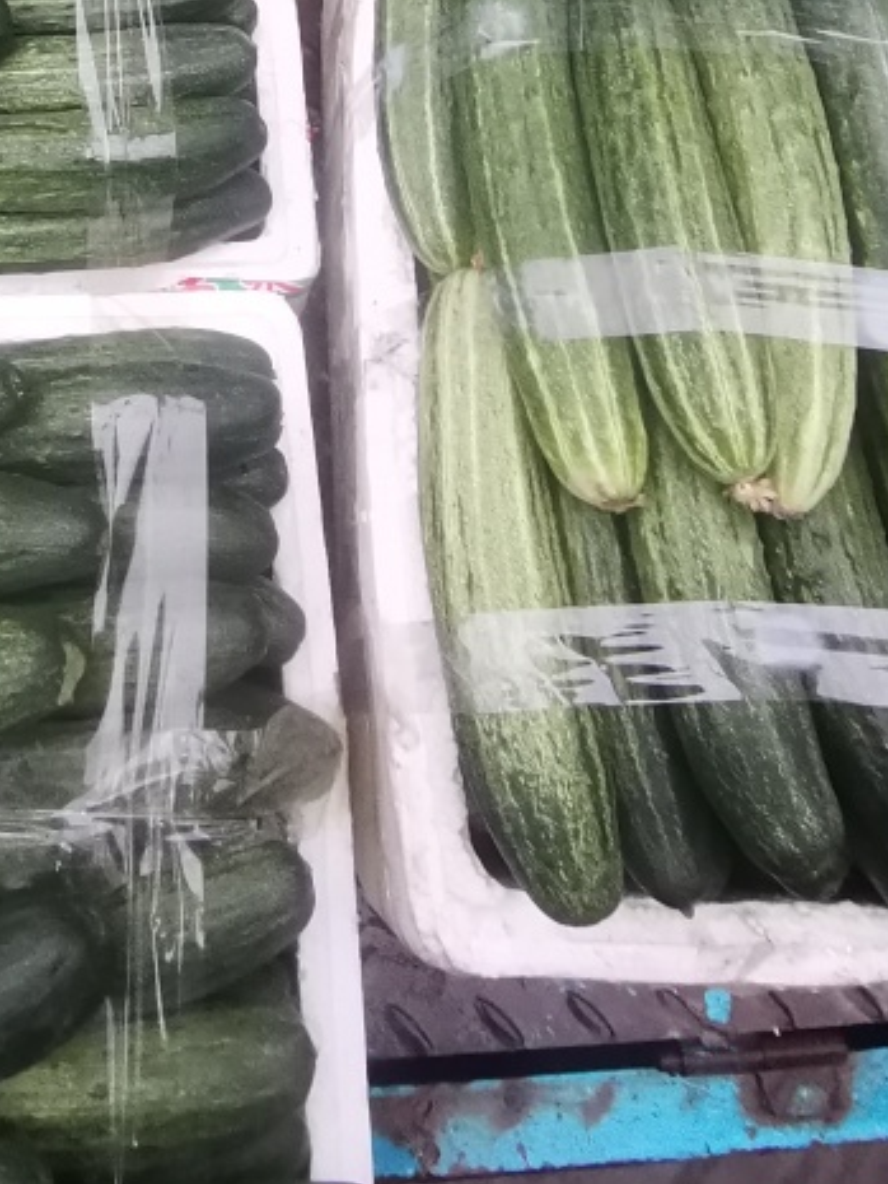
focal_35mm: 39
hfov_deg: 35.7
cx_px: 186
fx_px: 1333
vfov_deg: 42.5
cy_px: 52
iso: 320
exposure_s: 1/25.7
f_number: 2.4
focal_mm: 1.78
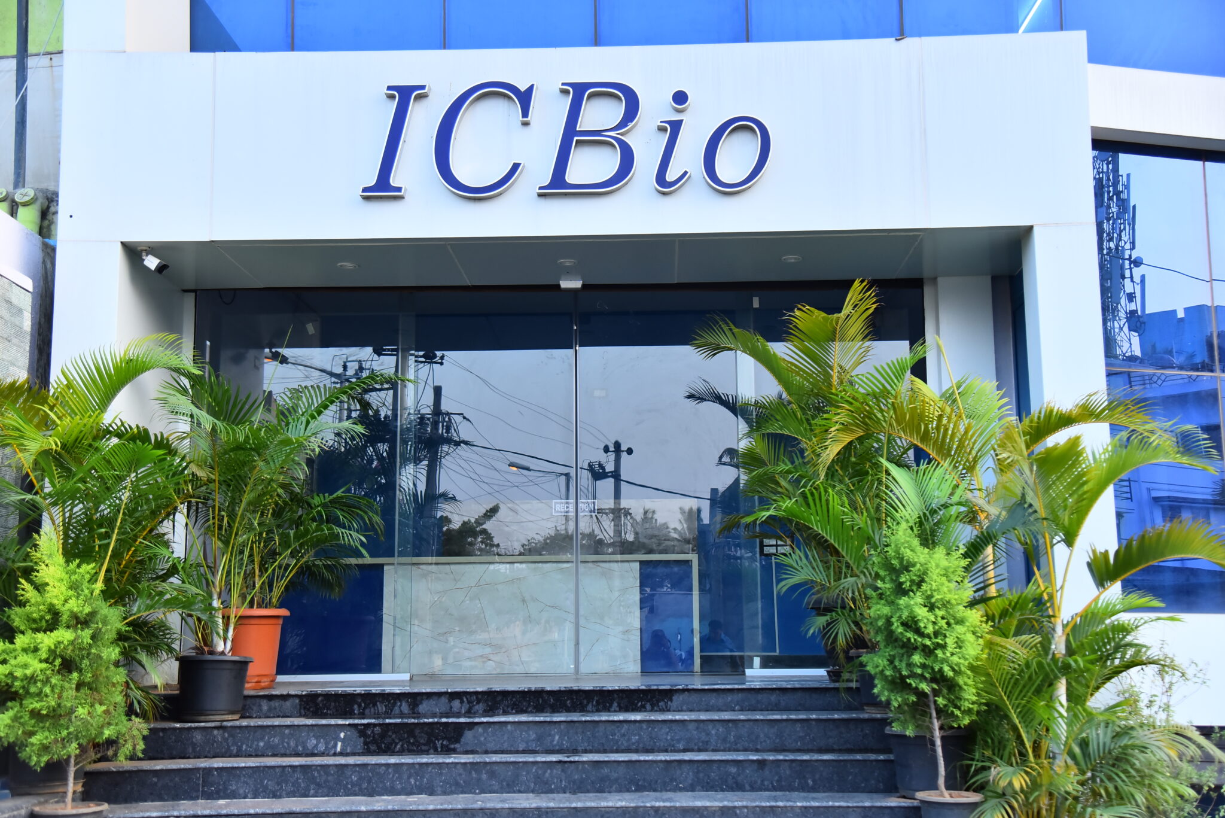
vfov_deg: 33.4
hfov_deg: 48.4
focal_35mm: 40
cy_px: 409
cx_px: 612
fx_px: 1362
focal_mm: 40
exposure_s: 1/160
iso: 500
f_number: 4
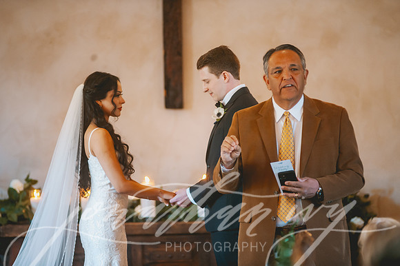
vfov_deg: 4.6
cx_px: 200
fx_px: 3331
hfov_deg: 6.9
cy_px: 133
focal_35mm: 300
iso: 800
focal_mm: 300
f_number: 2.8
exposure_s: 1/80
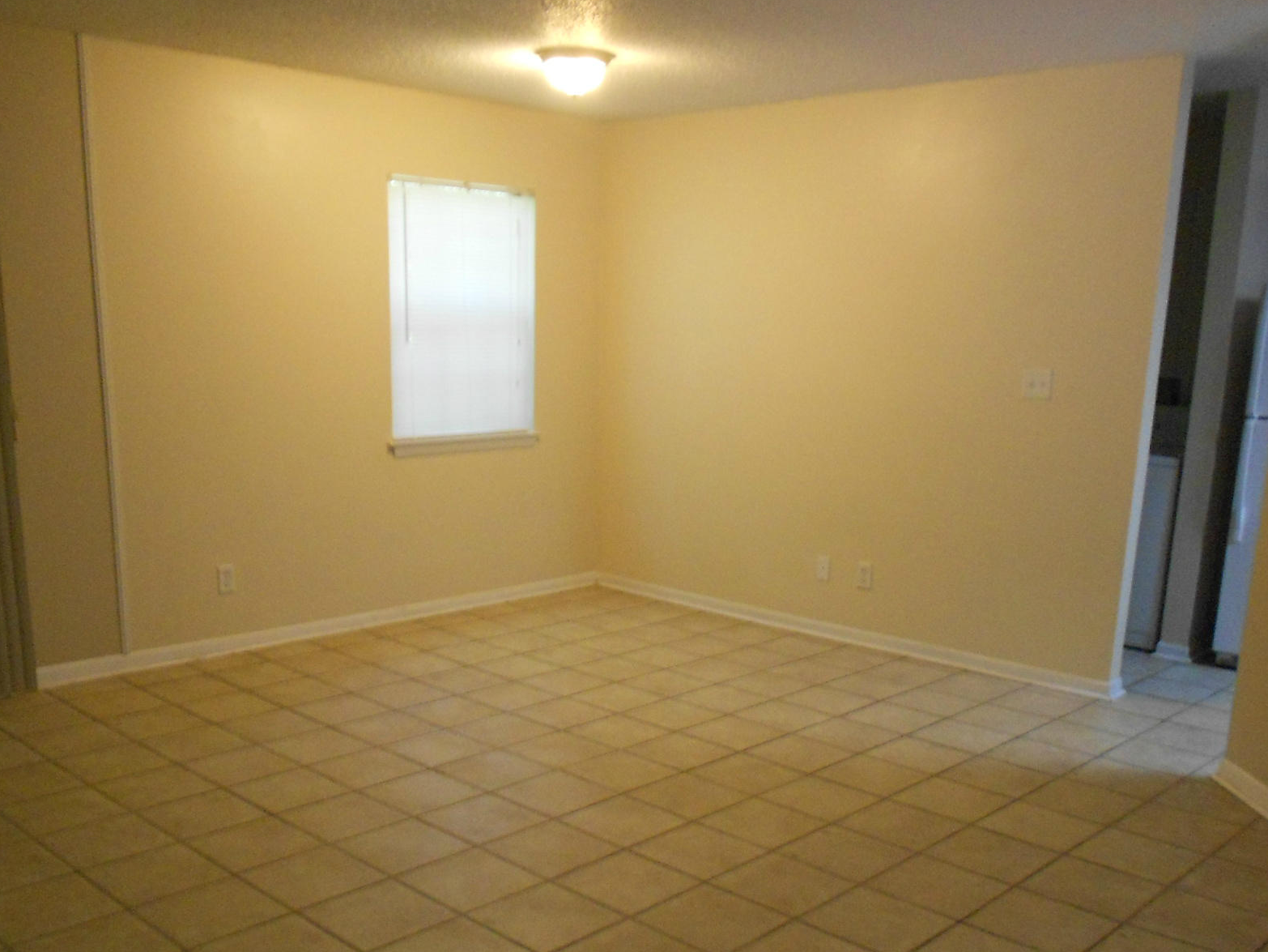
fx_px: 1246
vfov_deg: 41.4
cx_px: 606
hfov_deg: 53.9
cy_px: 617
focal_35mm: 34
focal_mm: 4.6
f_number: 3.2
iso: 400
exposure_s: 1/30
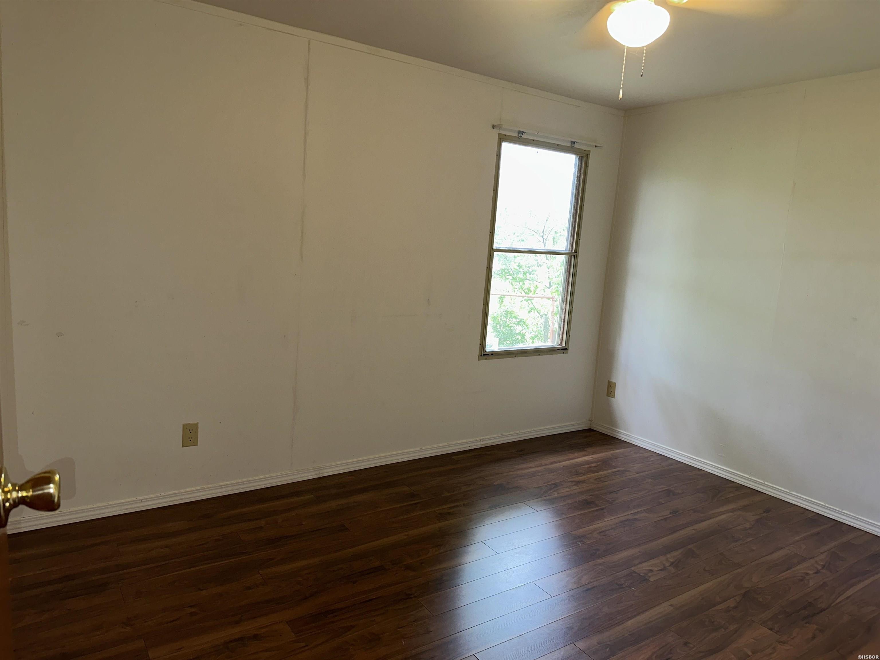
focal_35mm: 24
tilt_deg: -8.1
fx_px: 610
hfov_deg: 71.6
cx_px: 440
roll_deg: -4.3
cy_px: 330
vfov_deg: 56.8
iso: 50
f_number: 1.78
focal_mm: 6.86
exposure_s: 1/34
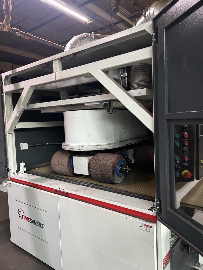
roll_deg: +2.0
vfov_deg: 67.3
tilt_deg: -2.6
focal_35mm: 26
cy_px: 135
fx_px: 203
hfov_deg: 53.1
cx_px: 102
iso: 200
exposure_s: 1/60
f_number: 1.5
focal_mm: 5.7
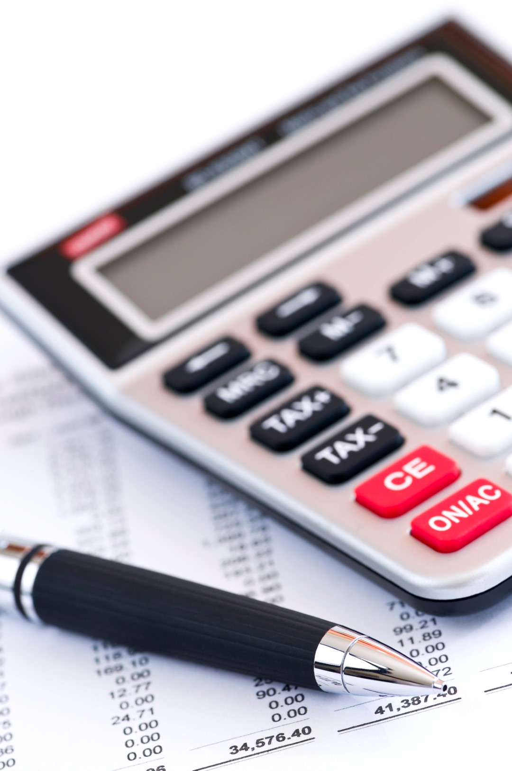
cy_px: 386
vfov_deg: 13.1
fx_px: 3370
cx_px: 256
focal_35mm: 158
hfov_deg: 8.7
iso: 200
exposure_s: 1/40
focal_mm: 105
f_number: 7.1
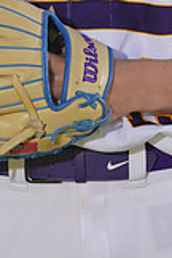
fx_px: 5740
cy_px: -167
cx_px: 101
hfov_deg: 1.7
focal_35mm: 801
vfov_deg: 2.6
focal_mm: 224
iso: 100
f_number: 9
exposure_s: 1/250
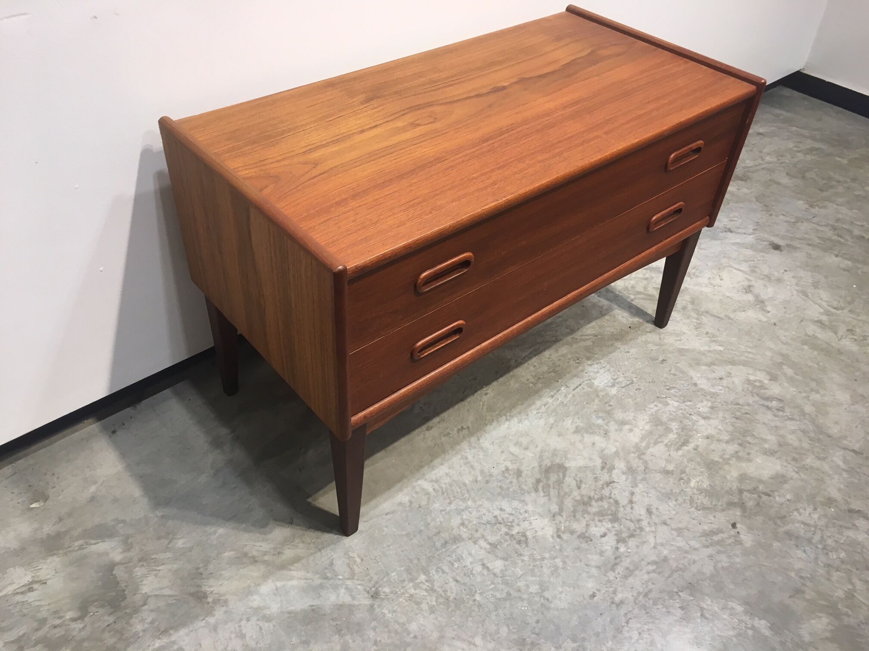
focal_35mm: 29
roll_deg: -2.0
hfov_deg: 61.7
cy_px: 326
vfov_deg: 48.2
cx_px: 434
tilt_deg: -41.3
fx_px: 728
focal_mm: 4.15
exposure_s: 1/33
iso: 40
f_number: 2.2
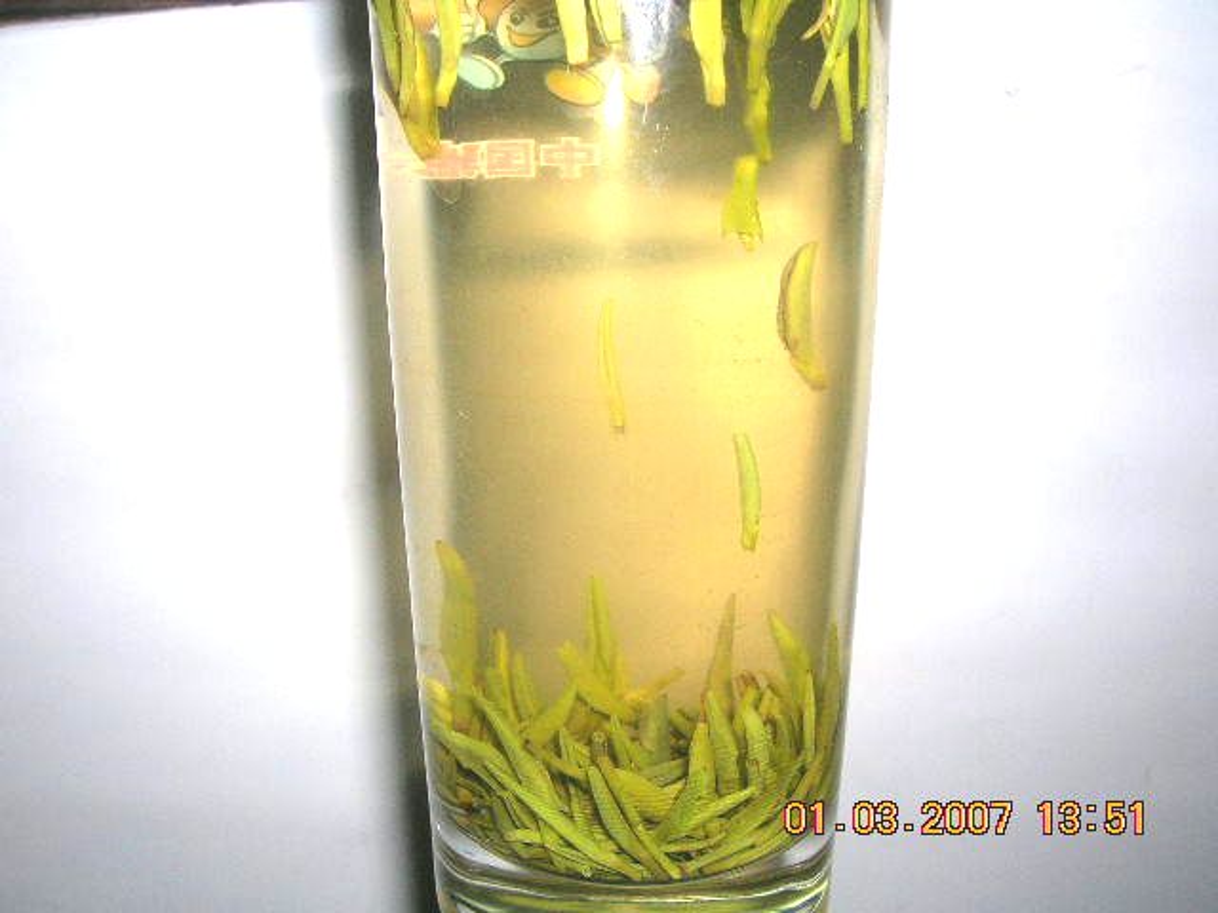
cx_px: 609
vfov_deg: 41.8
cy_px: 456
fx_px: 1196
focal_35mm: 34
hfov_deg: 54.0
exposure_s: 1/60.1
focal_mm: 5.7
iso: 50
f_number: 4.9
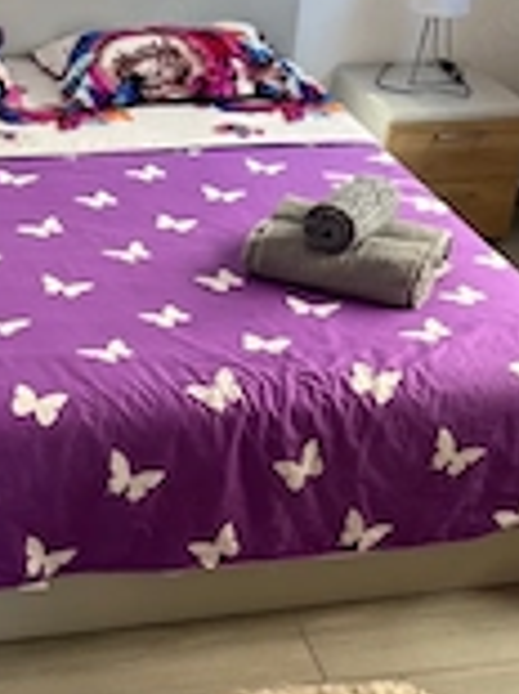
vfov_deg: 28.6
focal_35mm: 67
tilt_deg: -35.2
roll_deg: -2.5
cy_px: 506
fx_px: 1341
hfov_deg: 21.7
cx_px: 134
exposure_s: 1/121
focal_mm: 5.7
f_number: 1.5
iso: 125
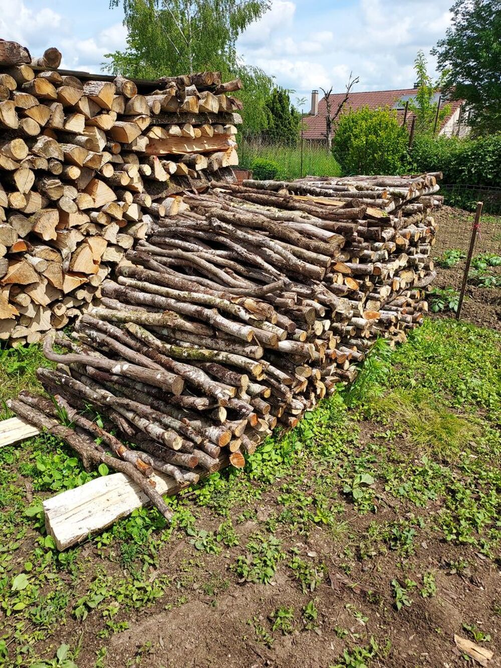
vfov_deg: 71.6
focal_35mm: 24
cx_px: 250
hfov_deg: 56.8
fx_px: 463
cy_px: 334
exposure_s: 1/749
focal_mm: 4.6
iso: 40
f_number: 1.8
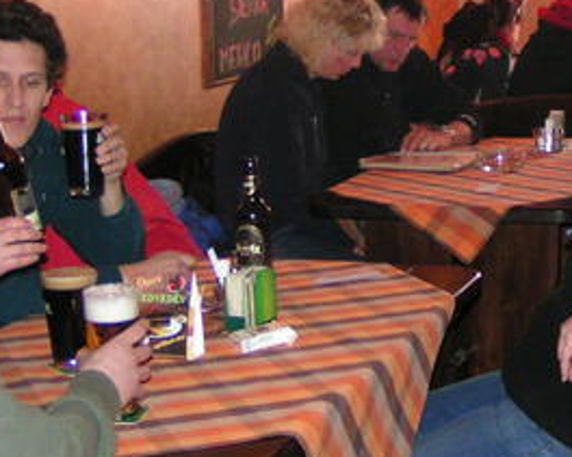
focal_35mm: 90
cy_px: 89
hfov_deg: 21.0
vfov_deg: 16.9
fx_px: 1523
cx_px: 462
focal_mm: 5.8
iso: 200
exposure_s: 1/40
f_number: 2.8
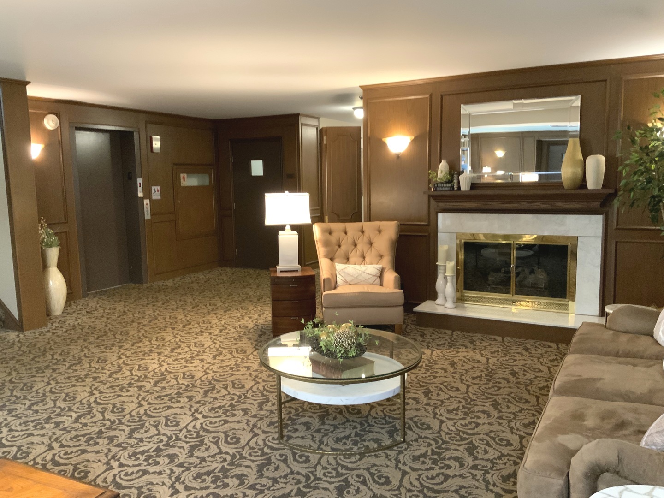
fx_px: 556
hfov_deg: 61.7
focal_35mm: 29
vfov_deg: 48.2
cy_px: 249
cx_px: 332
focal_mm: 3
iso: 320
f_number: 1.8
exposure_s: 1/40
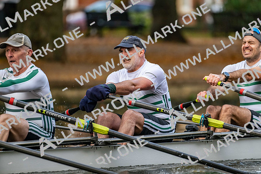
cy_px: 87
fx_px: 2901
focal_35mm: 400
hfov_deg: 5.2
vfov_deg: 3.4
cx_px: 130
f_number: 4.5
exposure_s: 1/2500
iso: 3200
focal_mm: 400
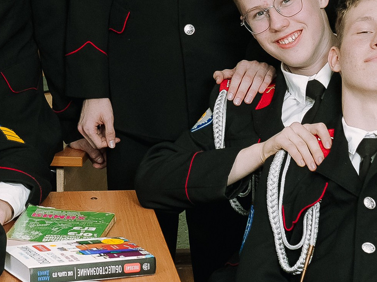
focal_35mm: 134
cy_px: -7
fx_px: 1459
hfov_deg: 14.6
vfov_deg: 11.0
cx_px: 67
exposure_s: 1/160
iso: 1000
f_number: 5.6
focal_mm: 35
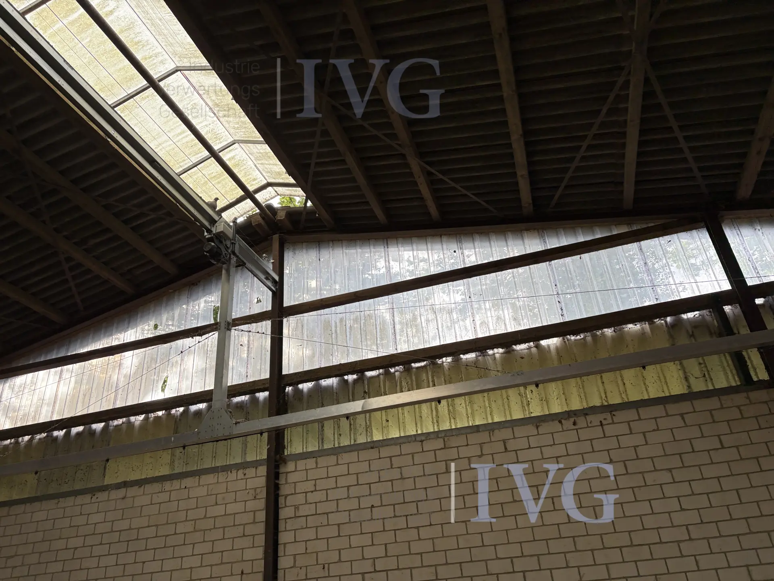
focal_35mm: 26
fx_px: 581
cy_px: 290
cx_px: 387
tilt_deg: +30.7
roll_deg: +7.8
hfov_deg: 67.3
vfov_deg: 53.1
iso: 64
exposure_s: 1/503
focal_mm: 5.96
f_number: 1.6
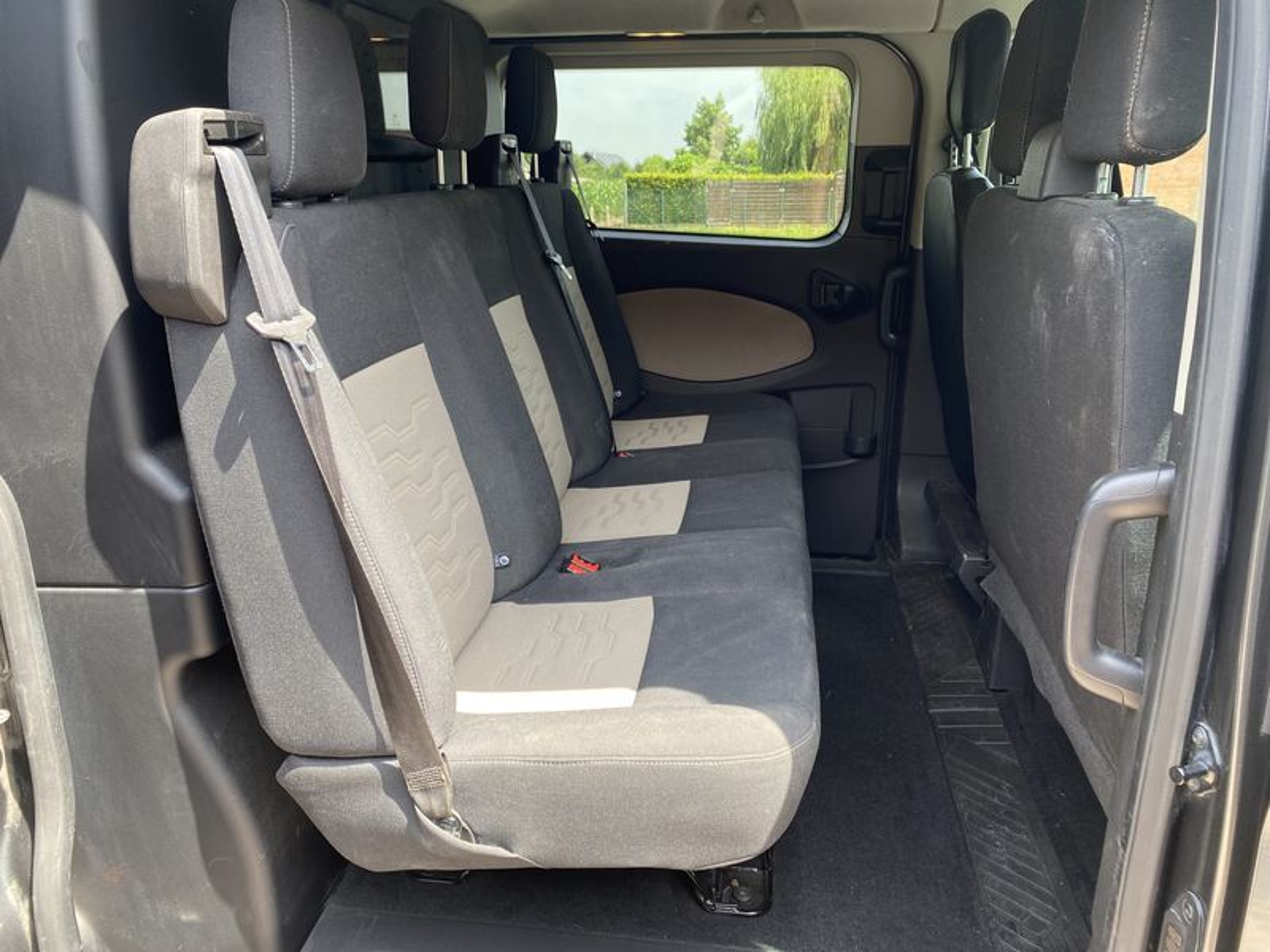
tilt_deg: -15.3
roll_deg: +0.5
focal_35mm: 26
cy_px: 476
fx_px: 954
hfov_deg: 67.3
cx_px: 635
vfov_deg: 53.1
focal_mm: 4.25
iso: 40
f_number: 1.8
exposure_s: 1/121
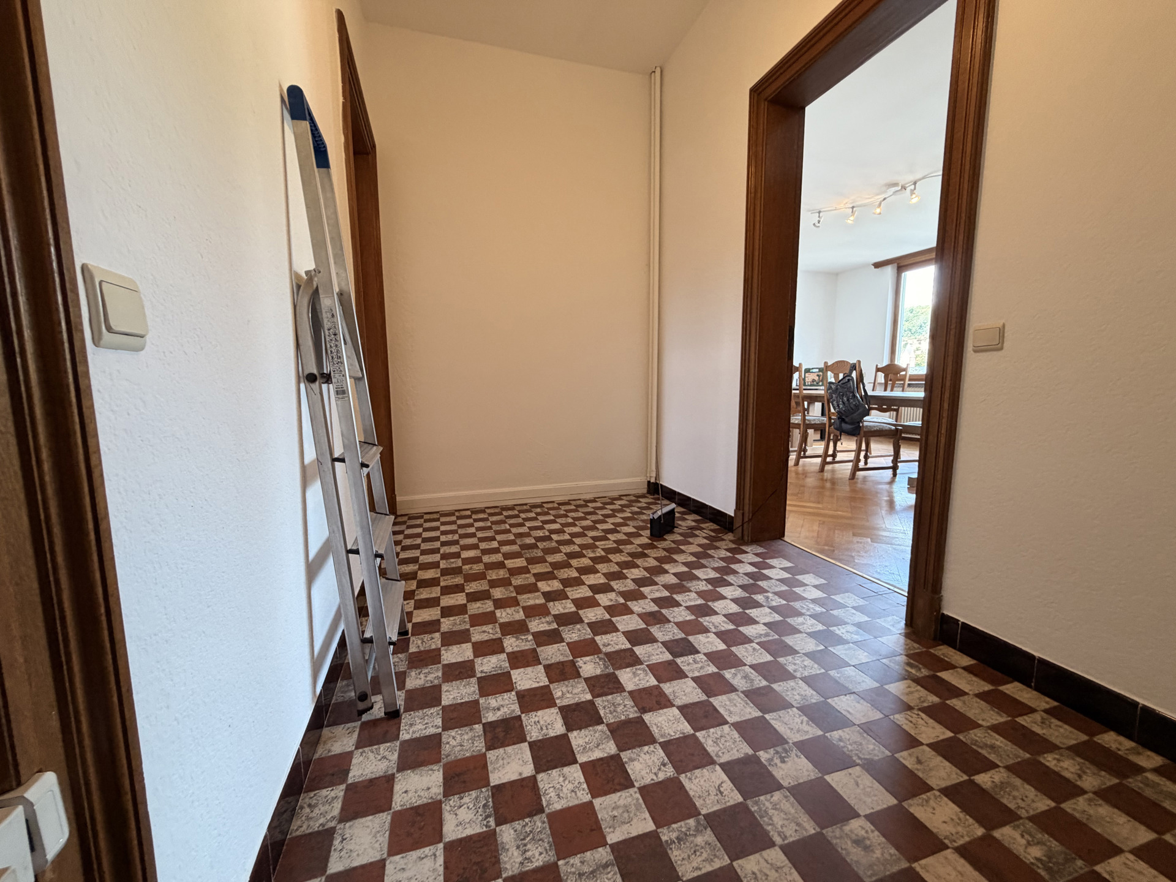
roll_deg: +0.0
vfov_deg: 85.7
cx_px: 588
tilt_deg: -7.0
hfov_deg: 102.1
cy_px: 441
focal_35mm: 14
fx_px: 476
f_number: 2.2
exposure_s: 1/100
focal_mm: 2.22
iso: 250
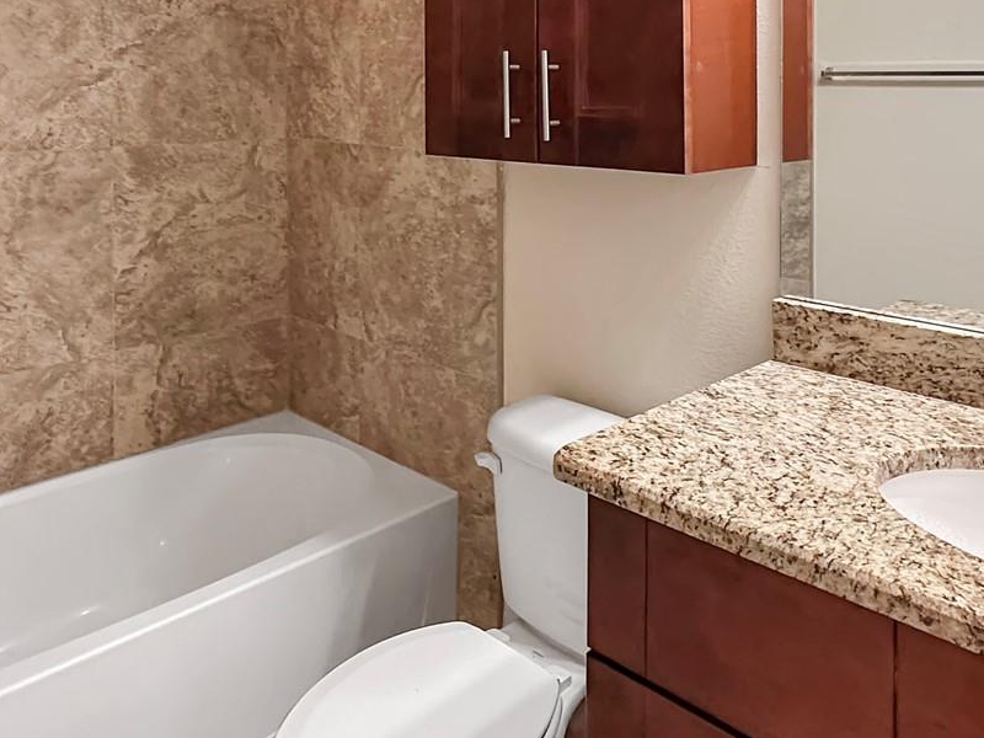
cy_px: 173
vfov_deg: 47.6
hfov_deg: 63.4
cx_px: 523
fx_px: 796
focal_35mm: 28
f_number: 2.2
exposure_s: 1/60
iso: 320
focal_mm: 2.22
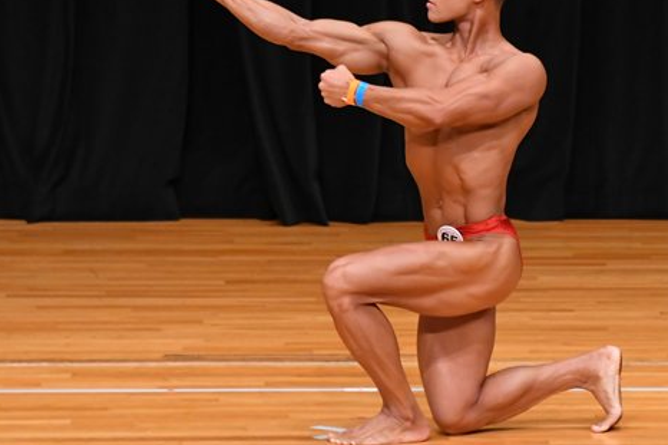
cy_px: 131
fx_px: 8789
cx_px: 525
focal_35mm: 474
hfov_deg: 4.4
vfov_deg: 2.9
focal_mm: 190
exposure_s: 1/400
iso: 3200
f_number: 5.6
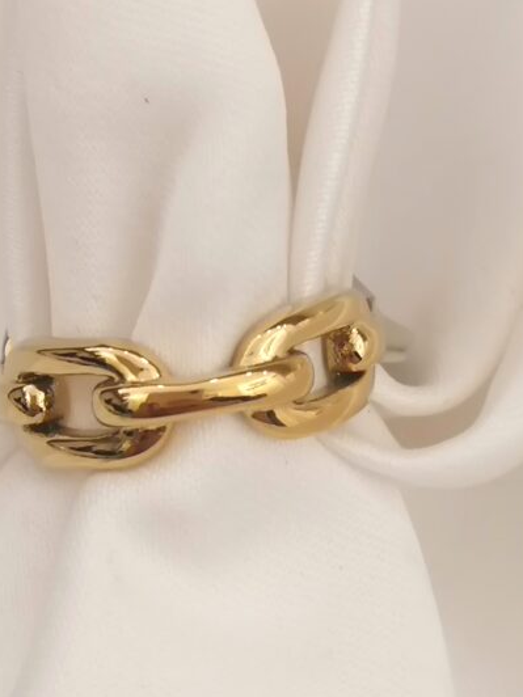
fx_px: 2095
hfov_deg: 14.2
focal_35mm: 104
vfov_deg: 18.8
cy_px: 186
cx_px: 244
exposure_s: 1/50
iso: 160
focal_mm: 4.75
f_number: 1.8
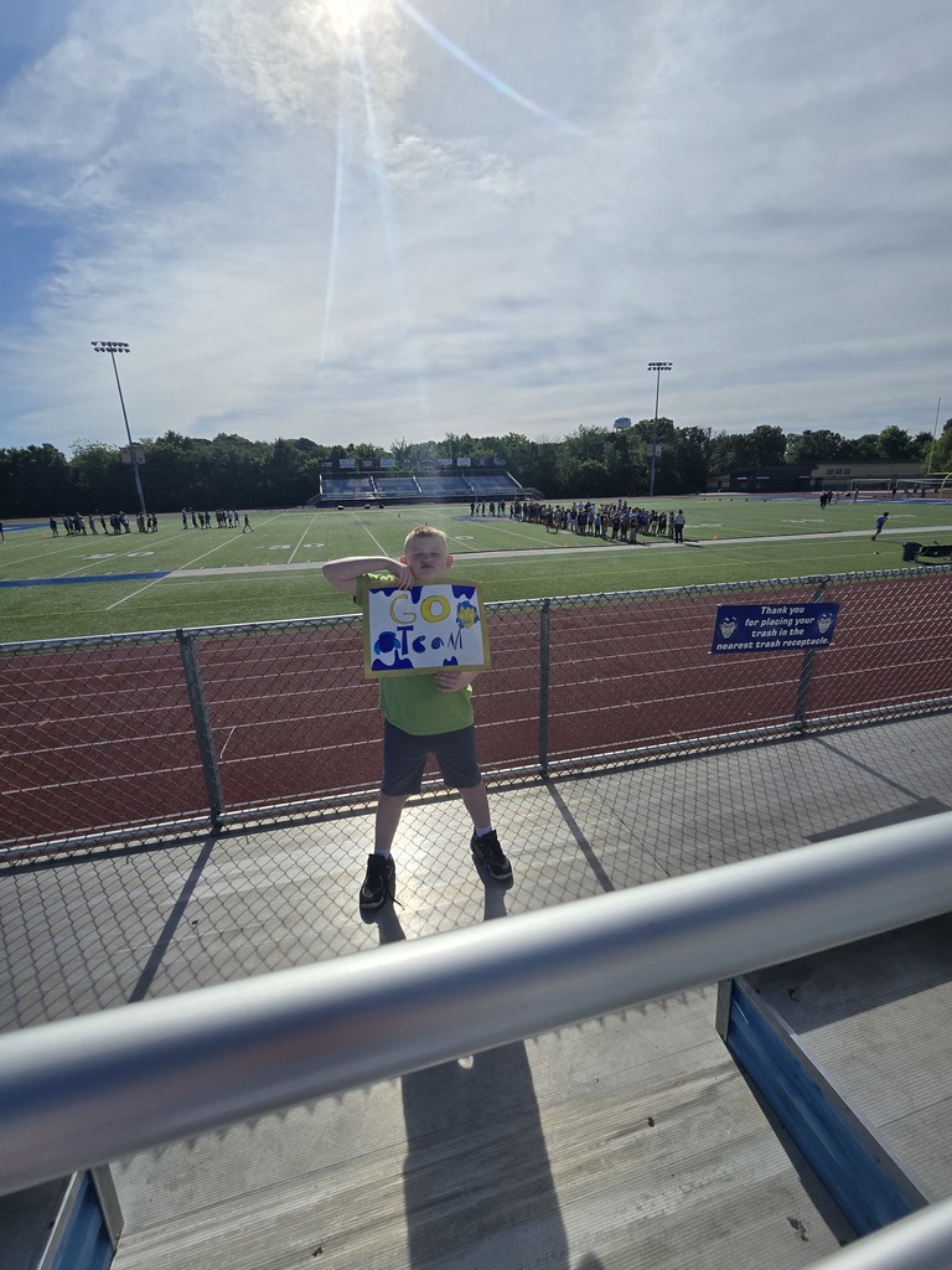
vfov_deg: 106.2
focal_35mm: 13
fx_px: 477
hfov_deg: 89.9
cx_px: 476
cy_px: 635
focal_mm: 2.2
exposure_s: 1/7518
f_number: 2.2
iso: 50
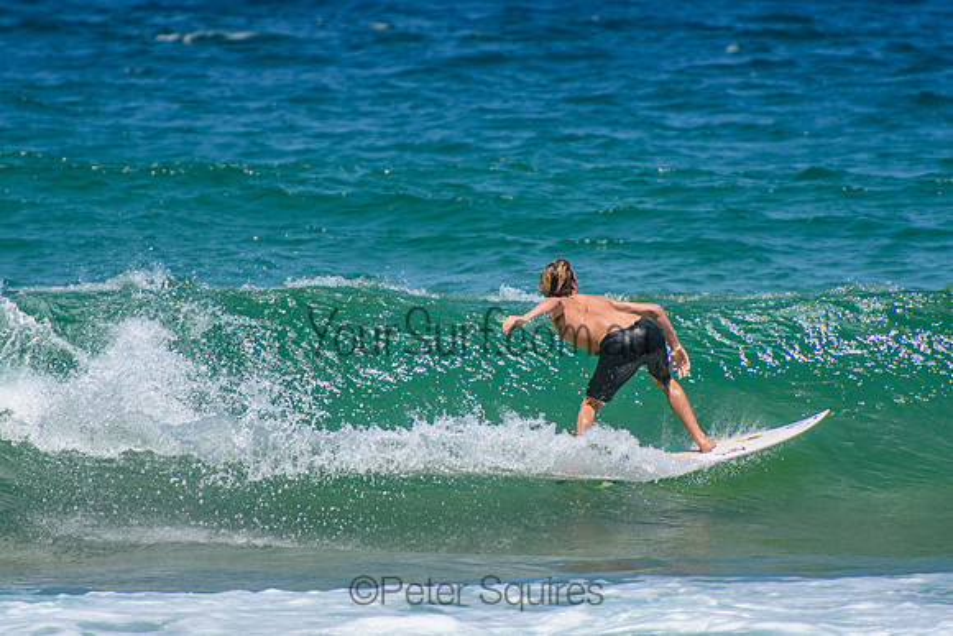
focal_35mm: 600
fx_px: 15886
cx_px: 476
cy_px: 318
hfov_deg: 3.4
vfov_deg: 2.3
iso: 320
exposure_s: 1/2000
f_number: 5.6
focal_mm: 400
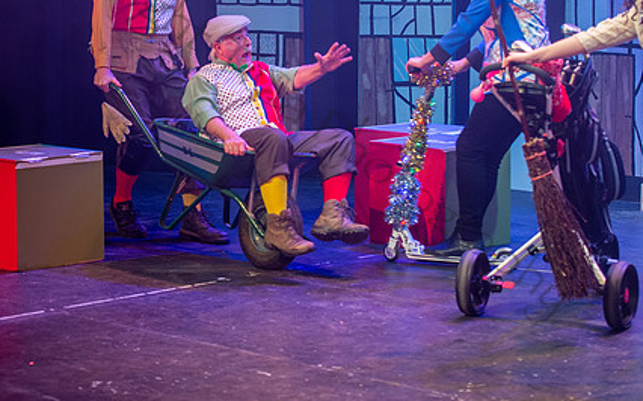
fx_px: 1927
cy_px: 76
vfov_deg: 11.8
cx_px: 251
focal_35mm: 110
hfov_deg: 18.9
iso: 1000
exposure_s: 1/250
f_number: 2.8
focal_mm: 70
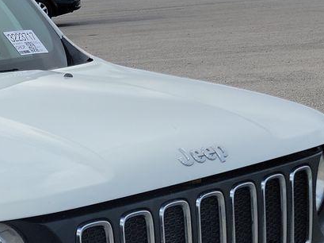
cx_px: -154
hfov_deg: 18.6
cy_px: 281
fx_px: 879
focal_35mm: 94
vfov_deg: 15.2
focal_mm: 6.7
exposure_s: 1/614
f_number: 1.8
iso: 50
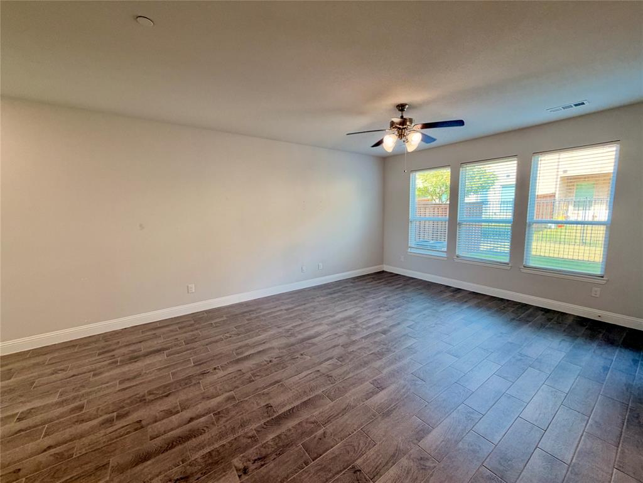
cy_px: 242
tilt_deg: -7.5
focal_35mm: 14
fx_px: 260
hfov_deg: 102.1
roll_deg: +0.9
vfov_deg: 85.7
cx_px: 322
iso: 250
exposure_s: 1/120
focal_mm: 2.22
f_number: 2.2
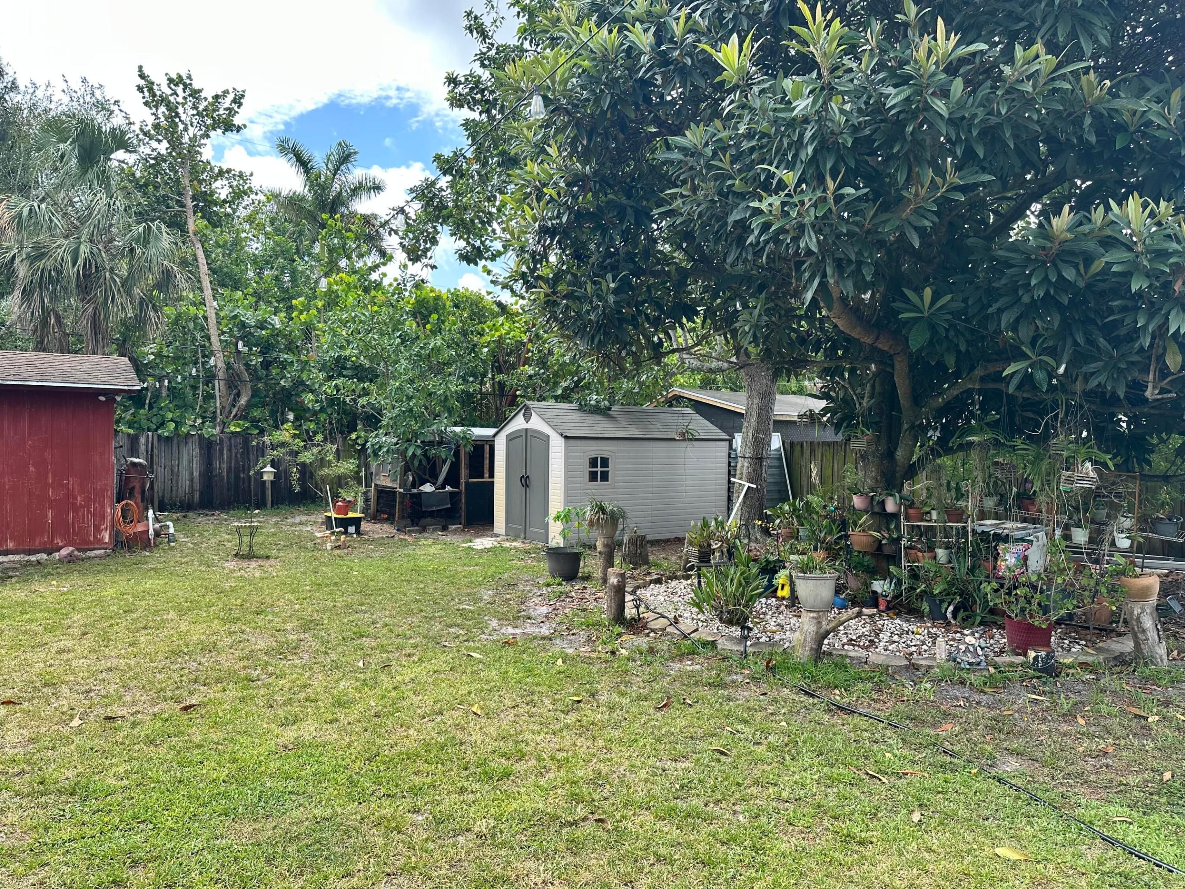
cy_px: 444
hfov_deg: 71.6
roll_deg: -0.4
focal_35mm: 24
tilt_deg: -0.1
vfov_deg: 56.8
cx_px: 592
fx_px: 822
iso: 80
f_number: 1.78
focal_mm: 6.86
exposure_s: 1/1009
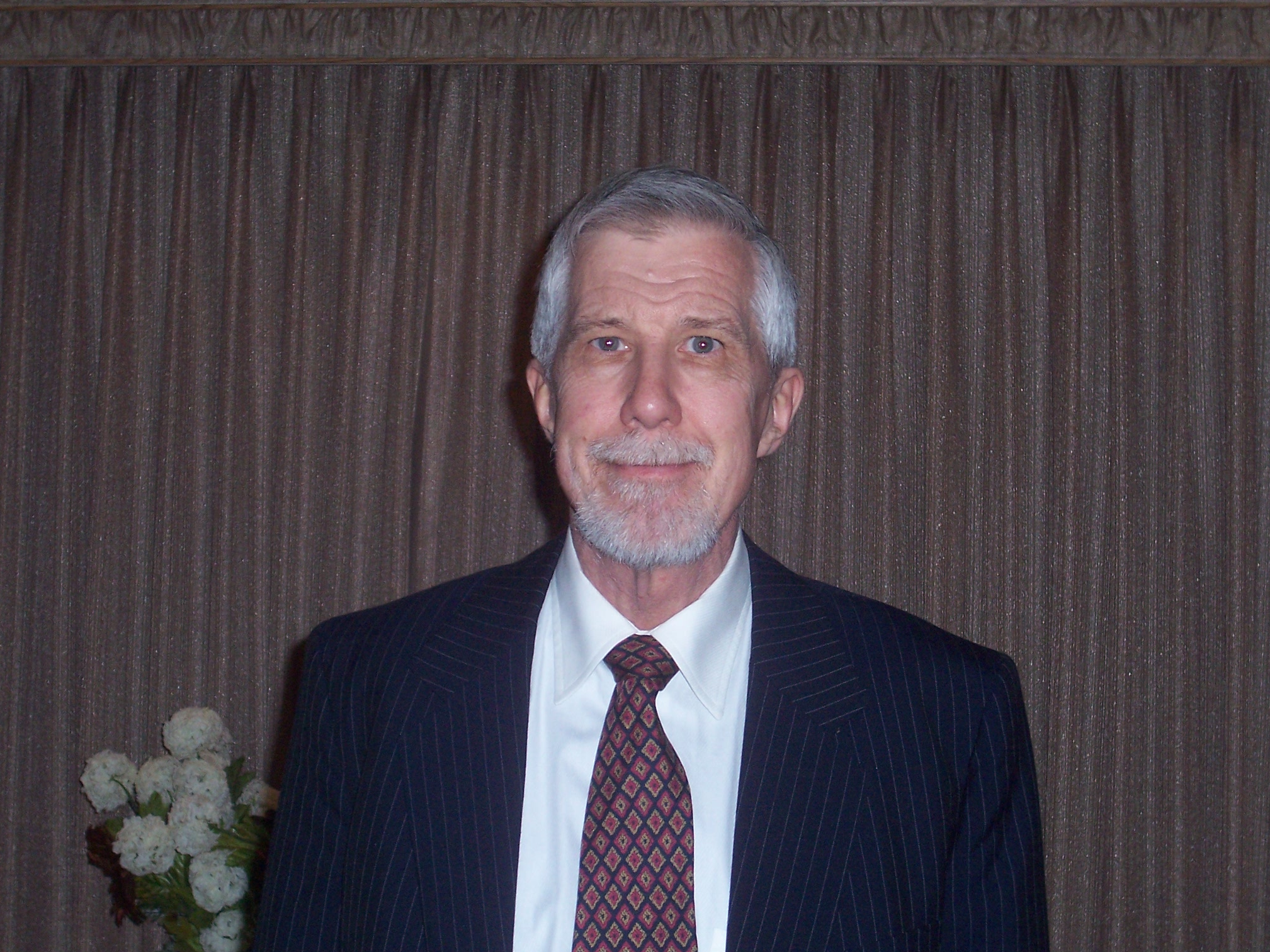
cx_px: 632
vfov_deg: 21.9
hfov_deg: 29.0
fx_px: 2458
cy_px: 470
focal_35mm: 67
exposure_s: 1/90
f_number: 4
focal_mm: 10.8
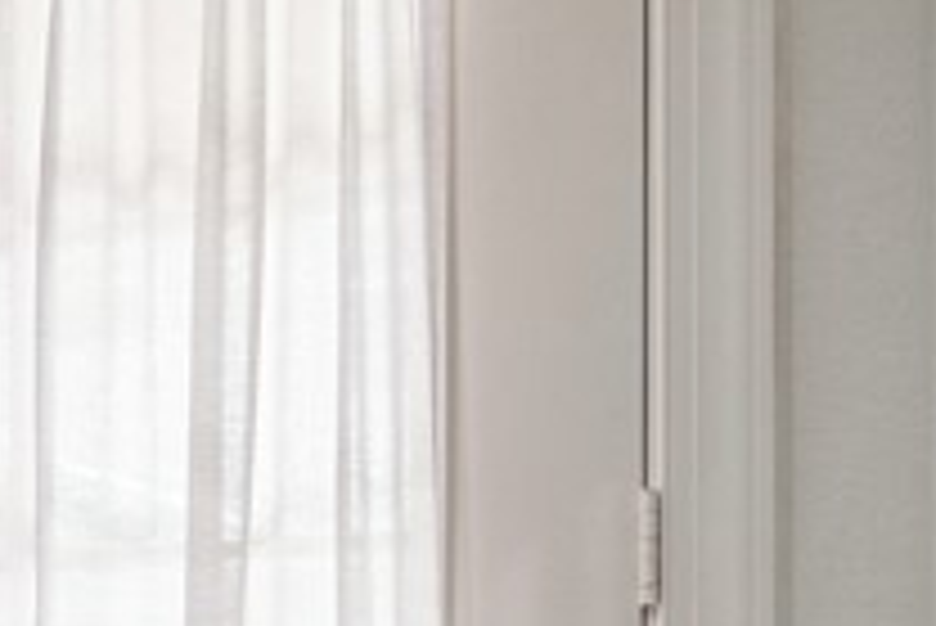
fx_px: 1899
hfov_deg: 20.7
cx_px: -675
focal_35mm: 73
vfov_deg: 17.6
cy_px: 795
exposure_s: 1/80
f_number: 7.1
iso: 800
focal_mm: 14
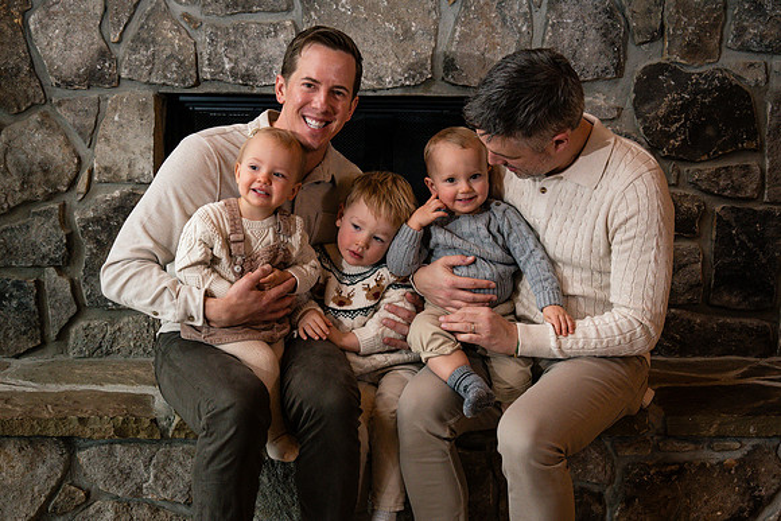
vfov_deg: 29.7
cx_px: 347
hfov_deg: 43.3
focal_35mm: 45
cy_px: 307
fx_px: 982
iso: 800
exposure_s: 1/250
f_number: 4.5
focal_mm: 38
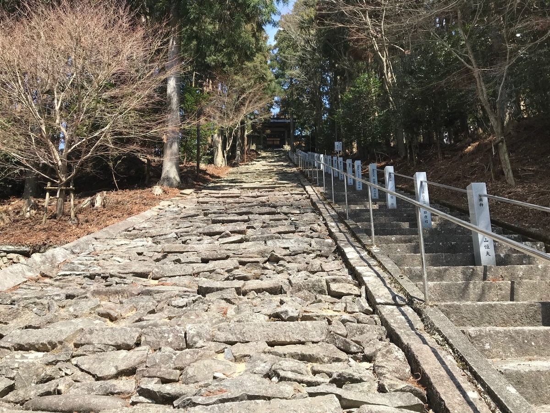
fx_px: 445
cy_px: 206
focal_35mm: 28
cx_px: 275
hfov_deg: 63.4
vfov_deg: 49.7
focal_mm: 3.99
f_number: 1.8
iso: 20
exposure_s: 1/1076
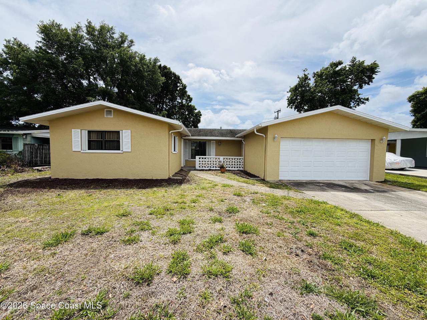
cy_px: 160
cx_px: 214
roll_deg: -0.8
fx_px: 173
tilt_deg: -1.3
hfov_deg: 102.1
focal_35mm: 14
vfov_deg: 85.7
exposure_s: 1/1211
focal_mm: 2.22
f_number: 2.2
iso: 20
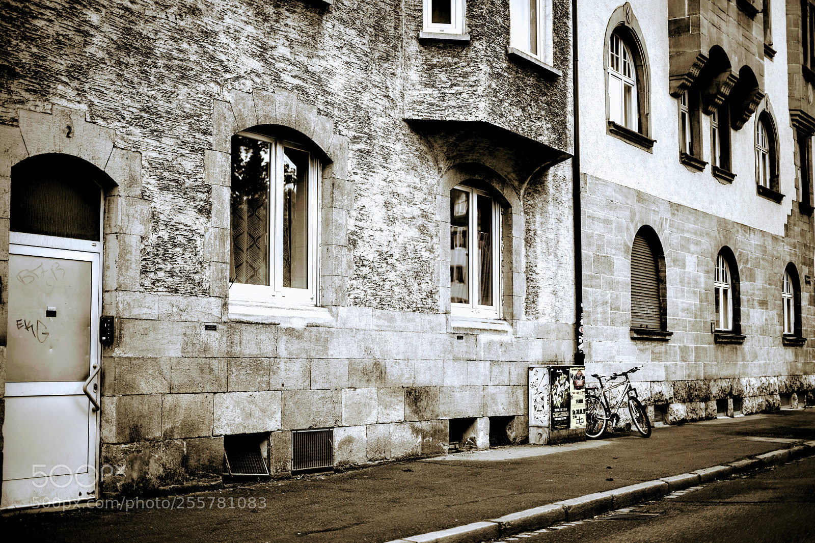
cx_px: 408
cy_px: 272
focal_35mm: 50
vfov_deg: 27.0
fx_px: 1132
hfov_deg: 39.6
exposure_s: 1/800
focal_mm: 50
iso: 100
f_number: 1.8
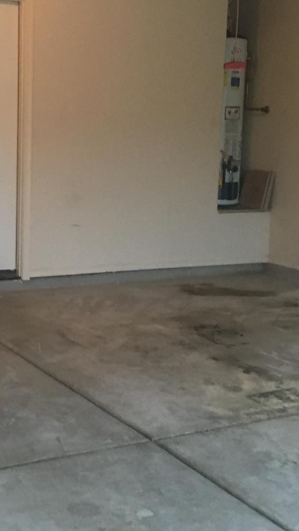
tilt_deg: -8.8
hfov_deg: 19.1
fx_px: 888
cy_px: 255
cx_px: 117
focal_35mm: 63
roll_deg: -1.9
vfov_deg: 33.3
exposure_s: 1/17
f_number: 2.2
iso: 200
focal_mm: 4.15
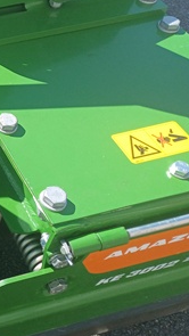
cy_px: 130
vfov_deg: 35.3
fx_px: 526
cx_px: -156
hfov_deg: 16.8
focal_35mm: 59
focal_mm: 4.65
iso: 50
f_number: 1.8
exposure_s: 1/510
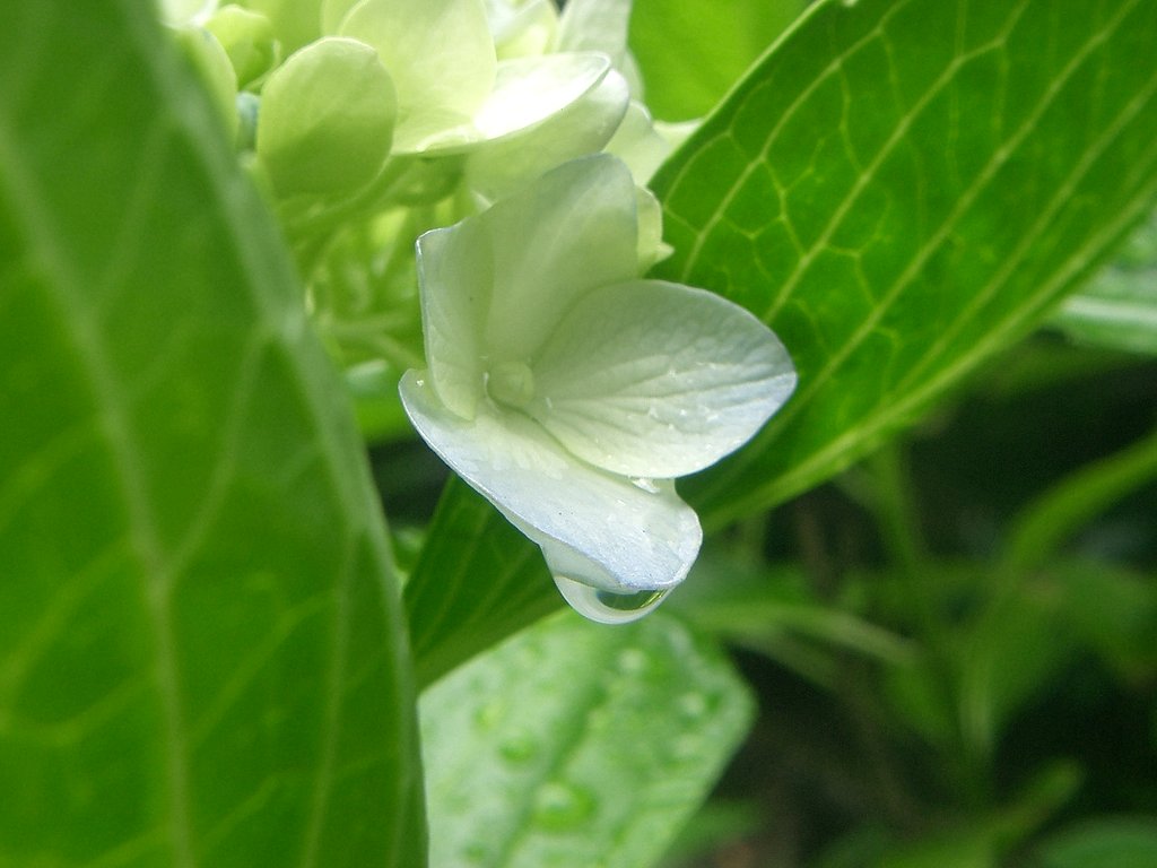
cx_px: 578
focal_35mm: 49
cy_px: 434
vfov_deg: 29.7
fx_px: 1638
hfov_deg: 38.9
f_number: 5
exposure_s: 1/100
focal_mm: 8.2
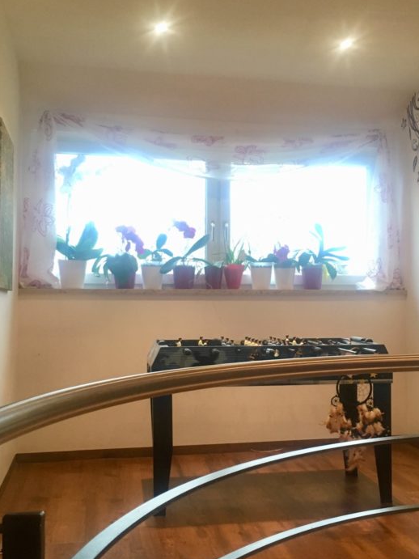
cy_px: 269
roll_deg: +0.9
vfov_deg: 43.9
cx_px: 257
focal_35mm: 43
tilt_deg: +1.3
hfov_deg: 33.4
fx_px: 694
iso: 160
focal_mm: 4.15
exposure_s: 1/33
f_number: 2.2
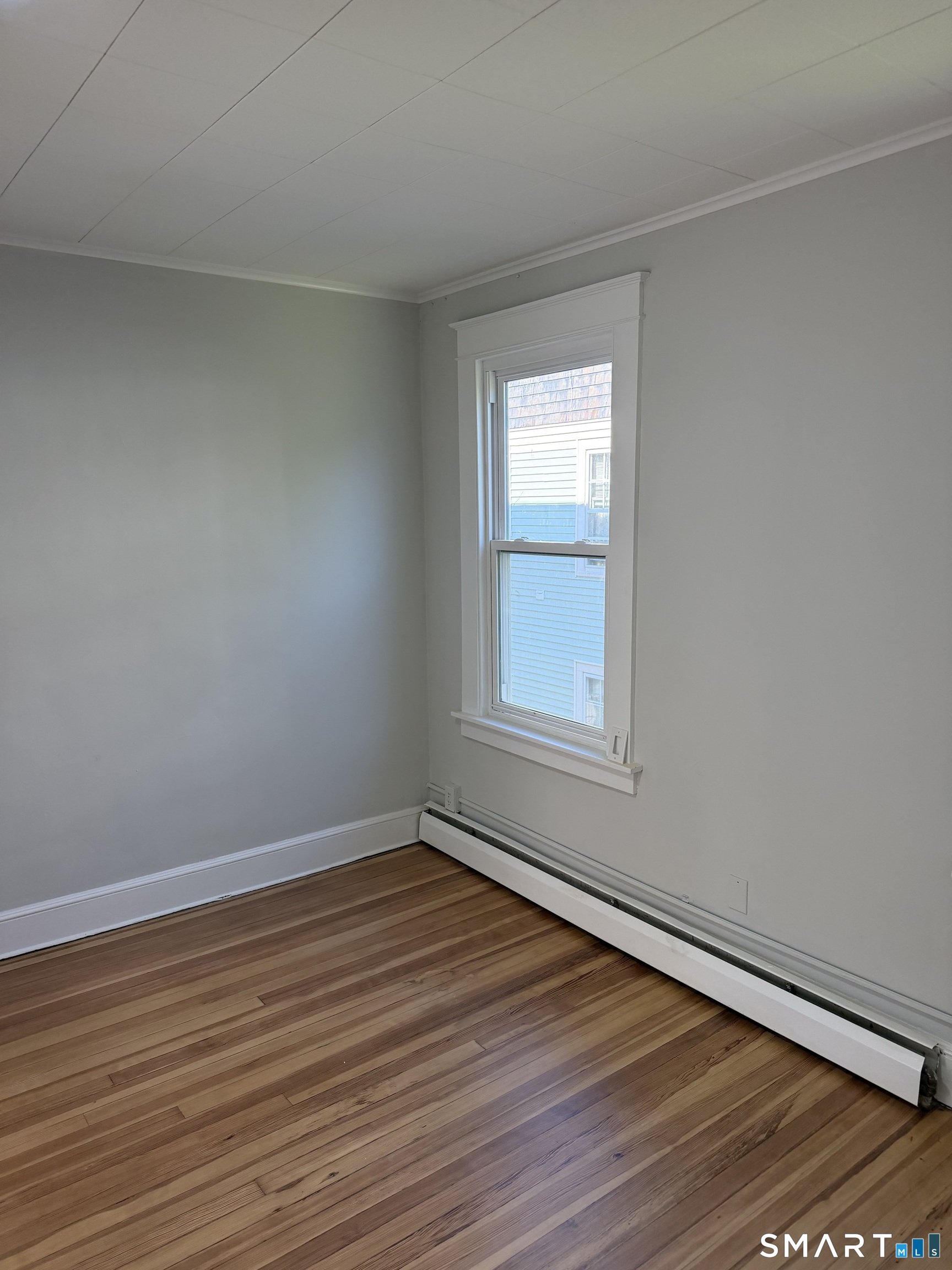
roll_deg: +1.5
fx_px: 880
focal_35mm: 24
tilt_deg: -9.0
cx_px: 476
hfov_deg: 56.8
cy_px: 635
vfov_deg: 71.6
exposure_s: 1/228
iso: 200
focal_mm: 6.76
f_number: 1.78
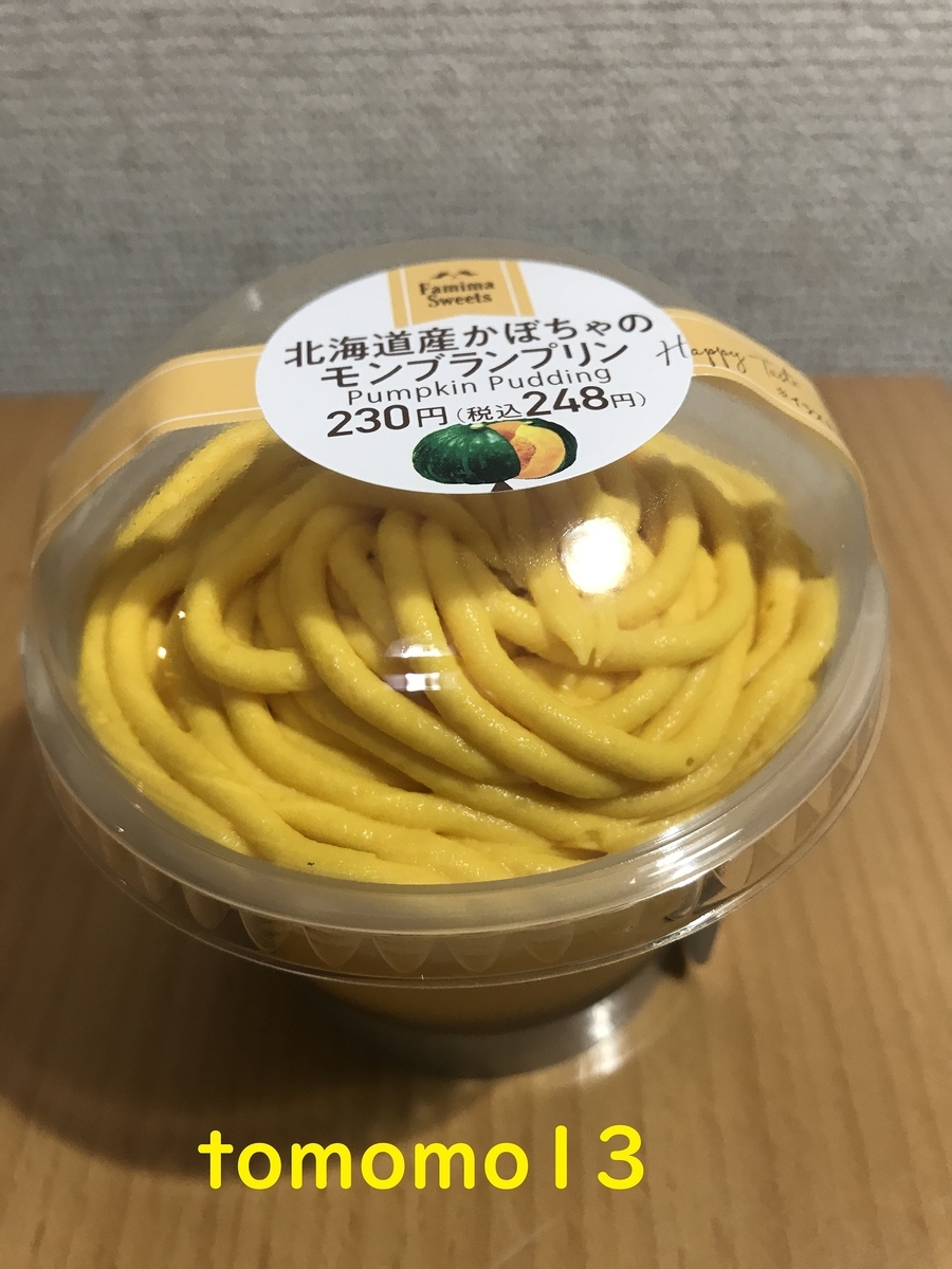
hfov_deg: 49.7
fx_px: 1027
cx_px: 476
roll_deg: +2.6
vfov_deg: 63.4
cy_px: 634
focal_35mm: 28
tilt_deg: -43.0
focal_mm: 3.99
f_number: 1.8
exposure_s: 1/24
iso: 40
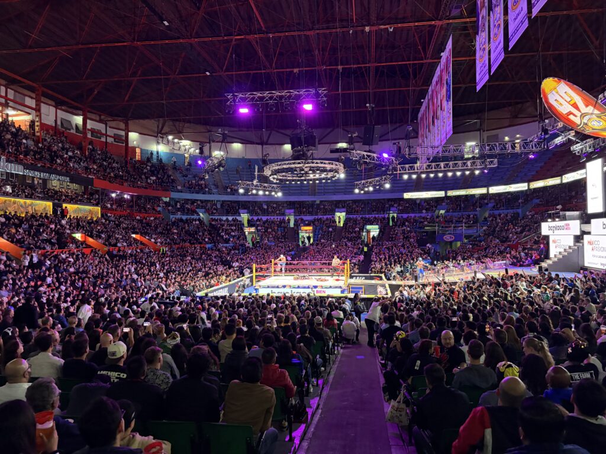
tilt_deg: -0.3
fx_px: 455
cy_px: 227
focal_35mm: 26
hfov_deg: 67.3
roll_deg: +1.0
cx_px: 303
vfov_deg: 53.1
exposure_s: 1/40
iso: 640
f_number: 1.6
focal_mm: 5.96
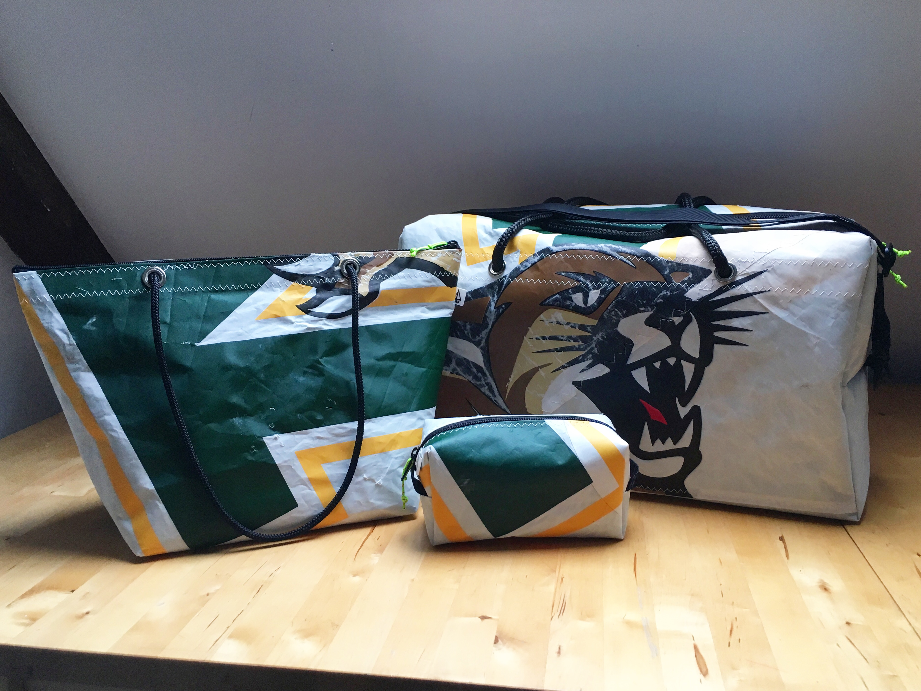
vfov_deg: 48.2
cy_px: 346
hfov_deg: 61.7
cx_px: 460
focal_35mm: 29
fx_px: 772
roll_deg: +1.5
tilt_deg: -13.5
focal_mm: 4.15
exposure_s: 1/30
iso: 32
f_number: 2.2
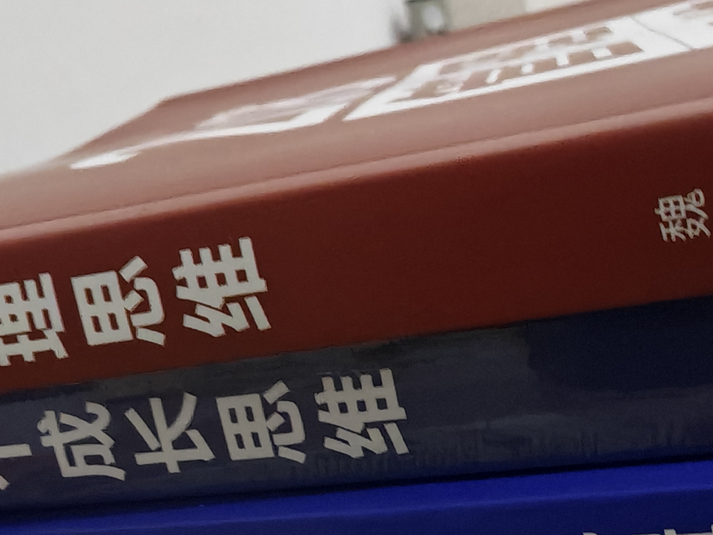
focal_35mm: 48
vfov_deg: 30.0
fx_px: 989
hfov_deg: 39.6
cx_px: 306
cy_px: 177
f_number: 2
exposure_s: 1/25
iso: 500
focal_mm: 1.82
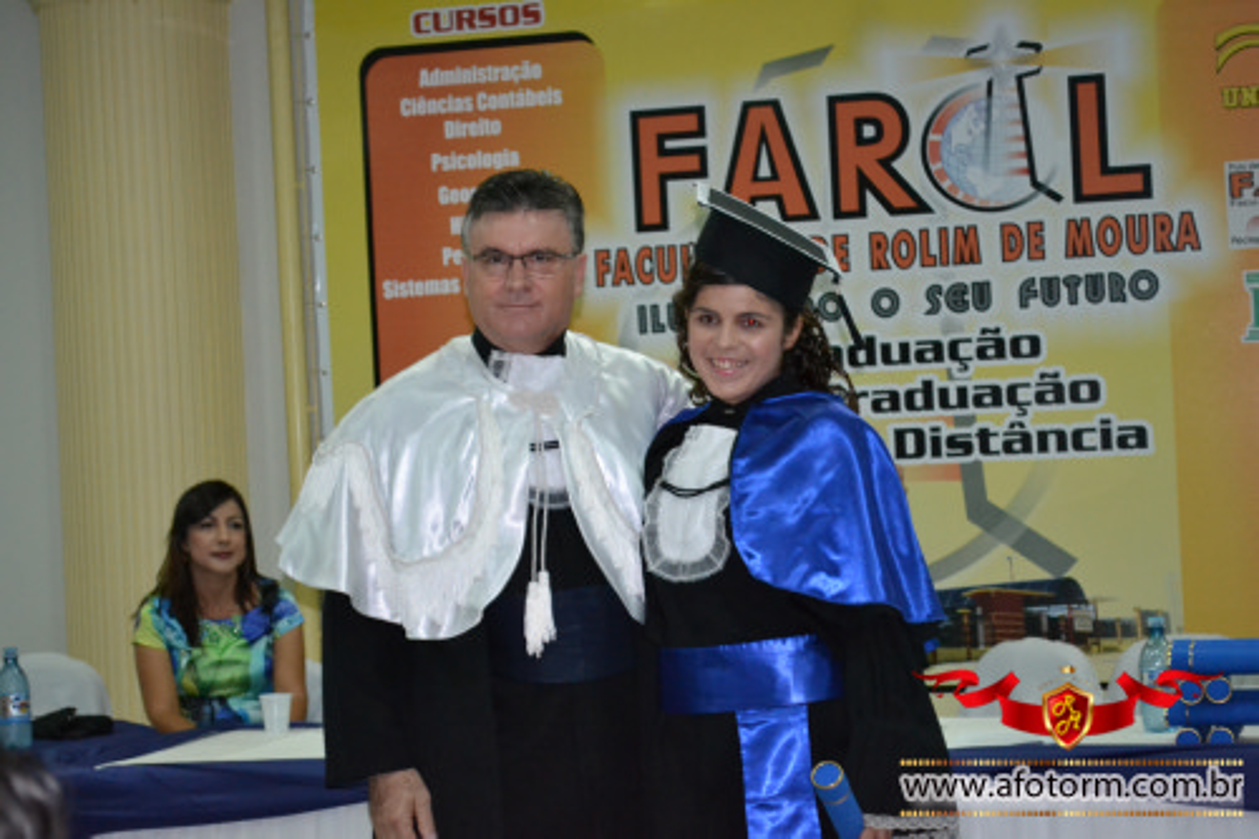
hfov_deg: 24.6
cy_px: 420
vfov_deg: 16.5
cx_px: 630
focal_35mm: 82
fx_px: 2884
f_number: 5.6
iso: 3200
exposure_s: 1/60
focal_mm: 55
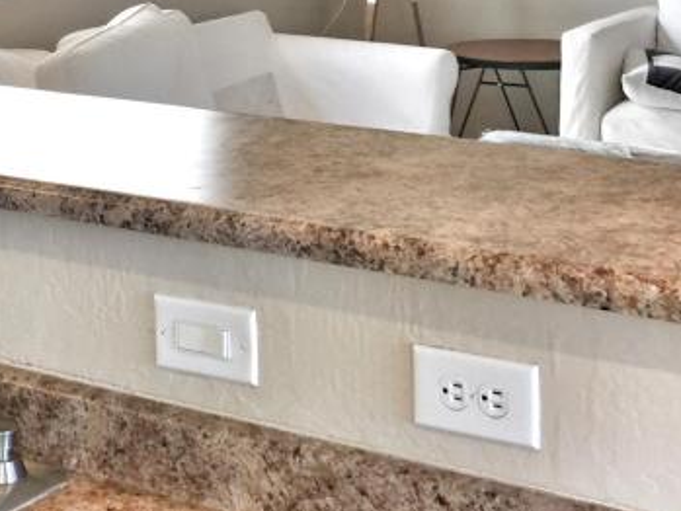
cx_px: 107
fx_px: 1673
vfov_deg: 17.1
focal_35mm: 85
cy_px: 57
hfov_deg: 22.6
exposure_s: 1/15
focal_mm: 4.15
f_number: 2.2
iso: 50
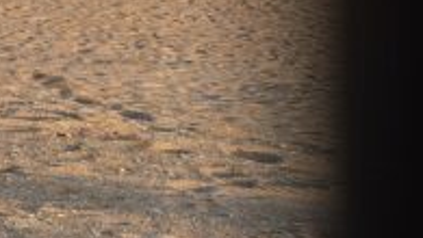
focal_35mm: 137
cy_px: -270
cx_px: -607
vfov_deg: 8.3
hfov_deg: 12.3
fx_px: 1538
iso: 50
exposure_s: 1/428
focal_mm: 5.23
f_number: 1.8
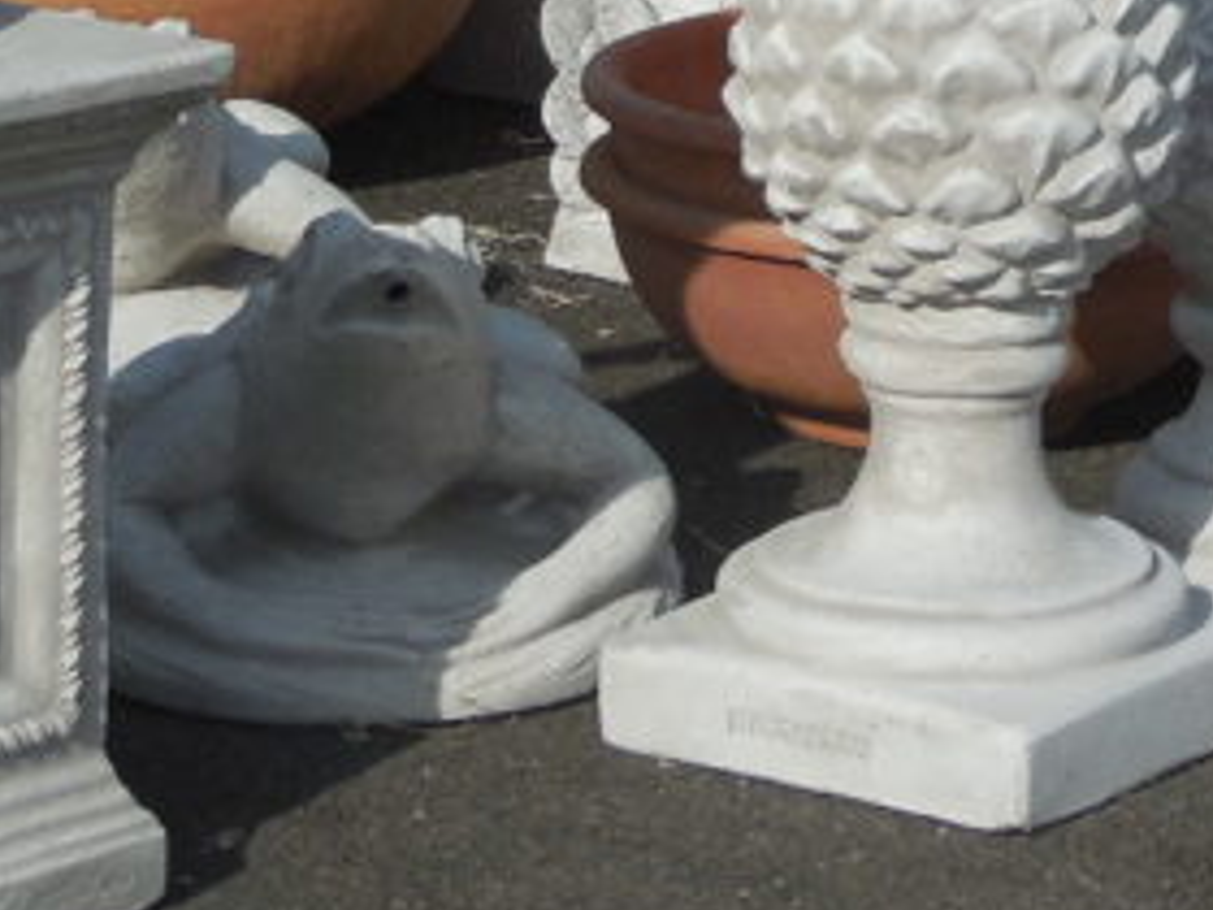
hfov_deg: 11.7
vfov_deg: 8.6
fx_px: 5887
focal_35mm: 168
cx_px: 1100
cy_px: -524
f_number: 7.5
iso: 125
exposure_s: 1/500
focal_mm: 8.2
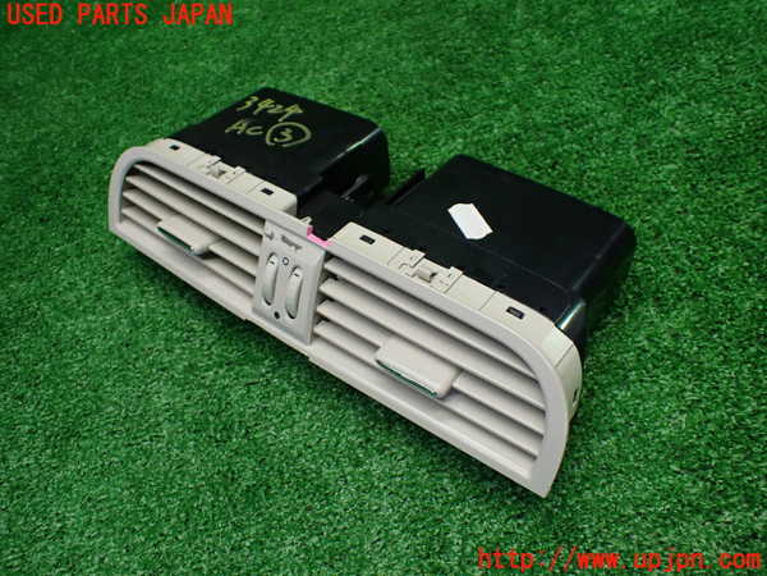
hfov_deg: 60.0
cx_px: 384
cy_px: 288
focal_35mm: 30
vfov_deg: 46.8
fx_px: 665
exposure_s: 1/125
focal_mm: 5.4
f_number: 2.3
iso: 250
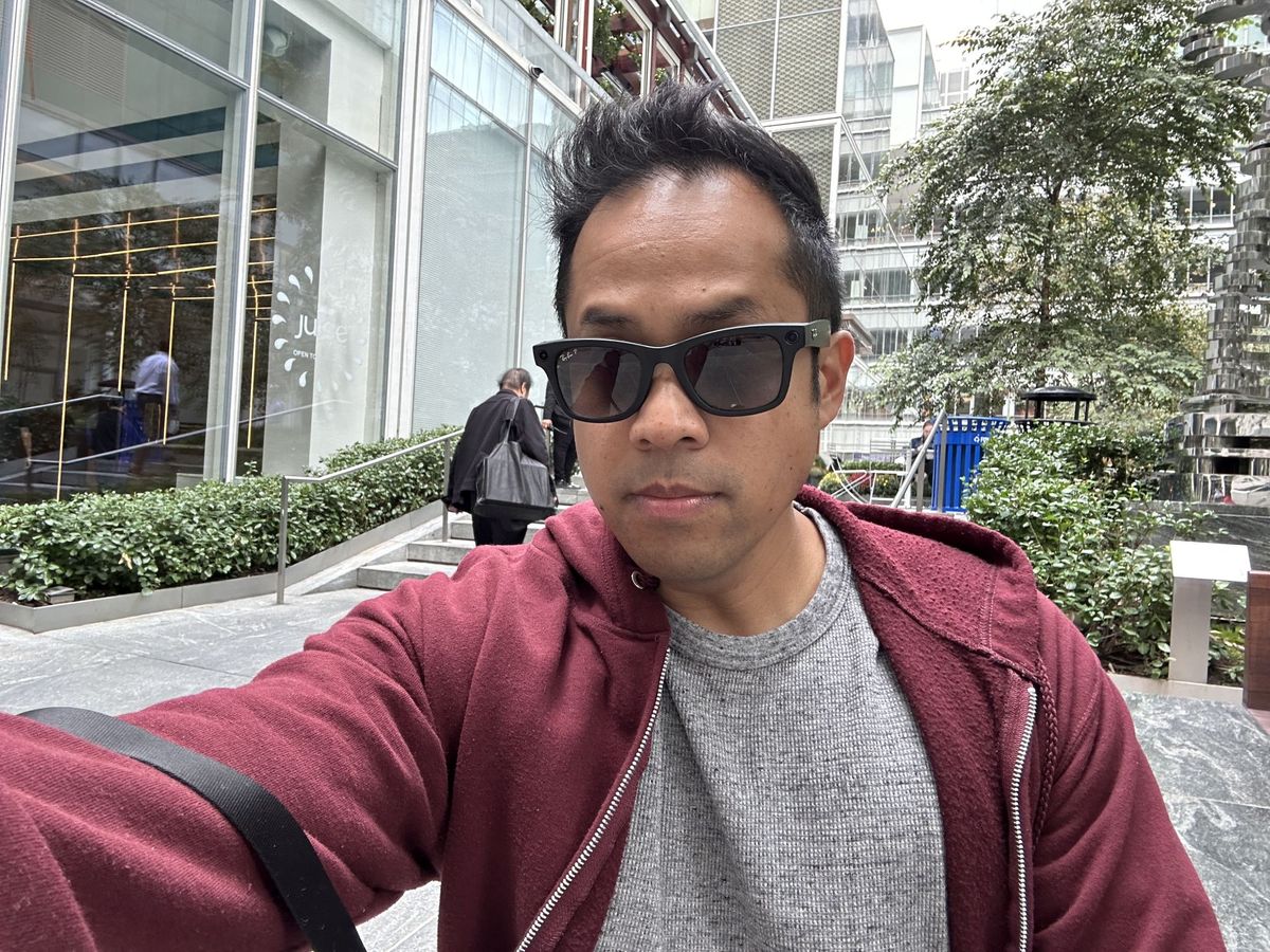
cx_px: 635
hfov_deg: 73.9
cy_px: 476
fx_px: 844
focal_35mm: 23
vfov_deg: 58.9
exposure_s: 1/74
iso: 80
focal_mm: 2.69
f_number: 1.9
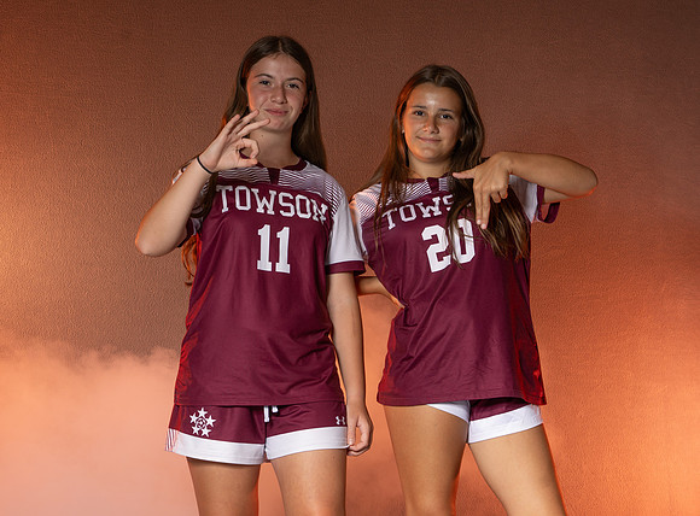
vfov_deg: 12.7
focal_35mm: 116
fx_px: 2326
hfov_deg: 17.1
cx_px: 345
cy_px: 296
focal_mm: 70
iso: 80
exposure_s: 1/160
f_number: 8
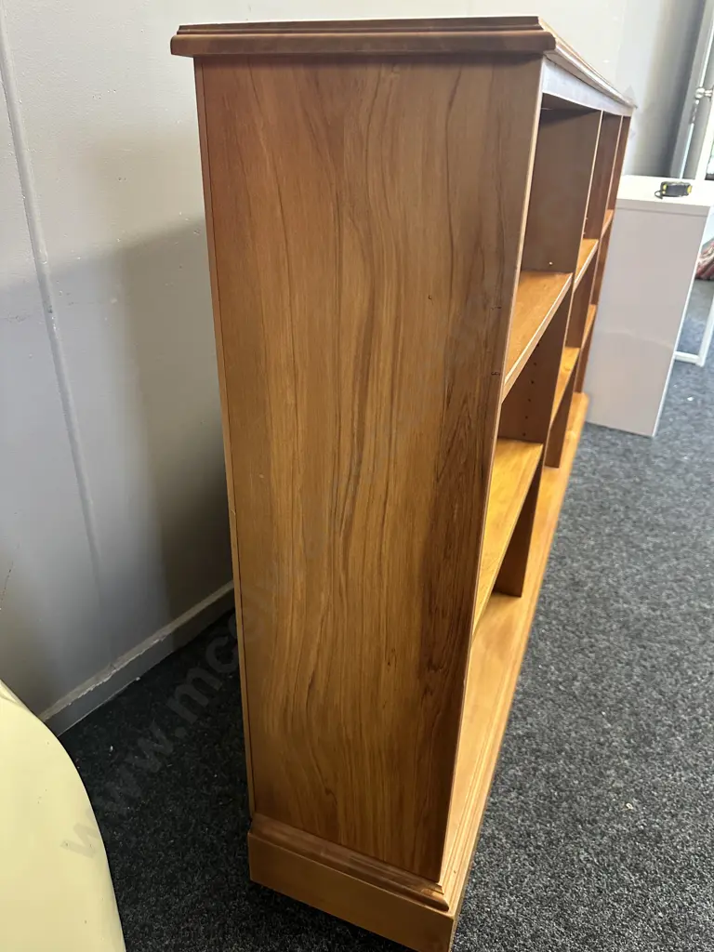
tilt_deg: -26.9
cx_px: 357
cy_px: 476
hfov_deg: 56.8
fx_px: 660
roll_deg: -0.7
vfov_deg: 71.6
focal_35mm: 24
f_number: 1.78
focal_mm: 6.86
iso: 500
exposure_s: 1/50
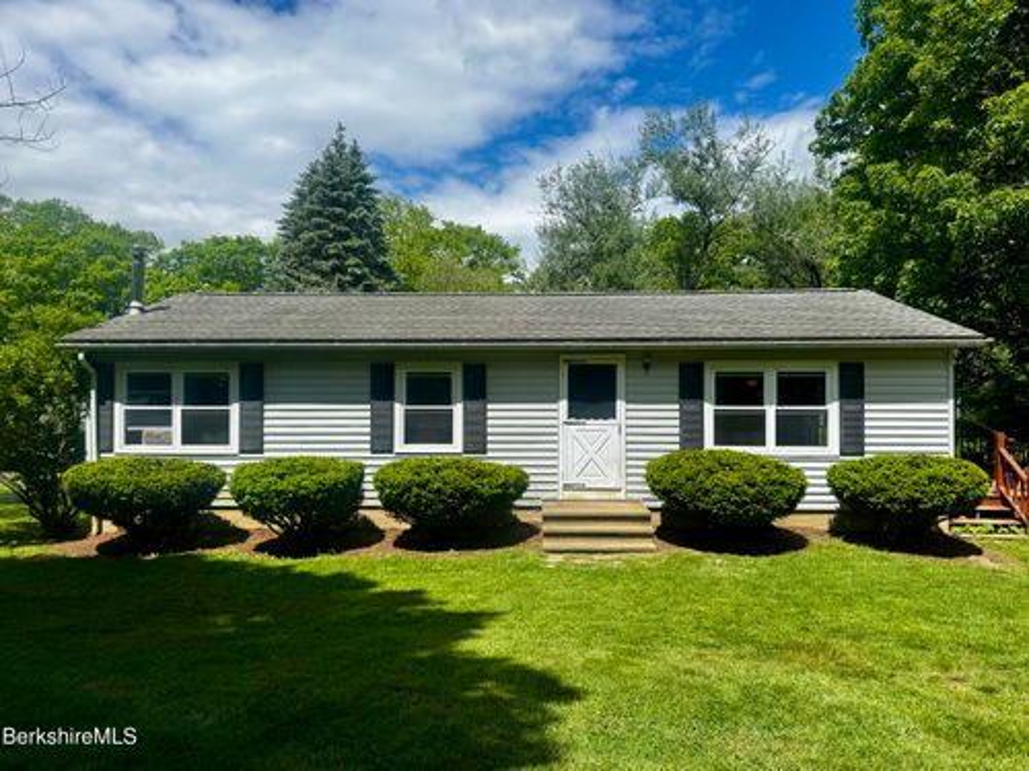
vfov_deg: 56.8
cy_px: 386
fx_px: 713
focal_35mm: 24
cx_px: 514
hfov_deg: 71.6
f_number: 1.78
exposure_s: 1/2710
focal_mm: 6.76
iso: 80
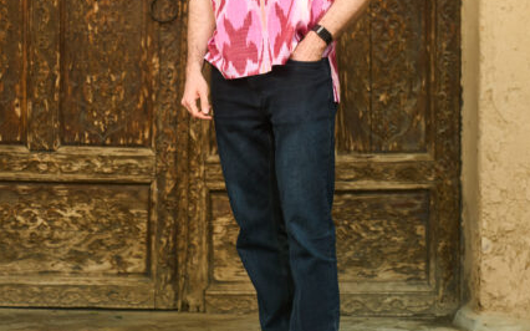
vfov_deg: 12.0
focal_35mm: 108
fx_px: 1560
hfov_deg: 19.3
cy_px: 44
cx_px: 266
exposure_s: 1/160
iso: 800
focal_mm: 70
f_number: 2.8
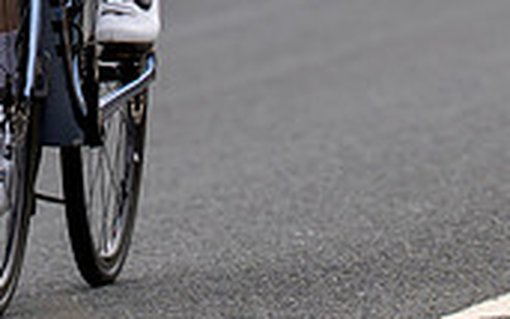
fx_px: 11943
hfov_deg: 2.4
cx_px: 127
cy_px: -427
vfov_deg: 1.5
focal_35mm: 859
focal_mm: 148
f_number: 3.2
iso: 125
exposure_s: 1/1250
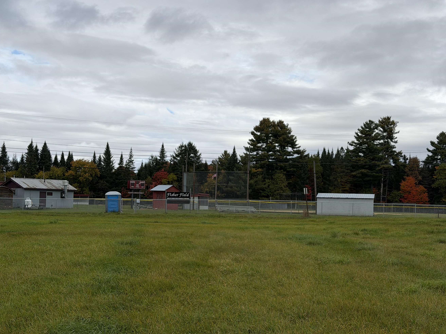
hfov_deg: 34.3
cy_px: 179
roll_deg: -0.8
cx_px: 231
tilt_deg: +3.3
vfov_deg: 26.1
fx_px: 722
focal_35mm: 56
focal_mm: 6.76
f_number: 1.78
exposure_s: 1/6536
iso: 64
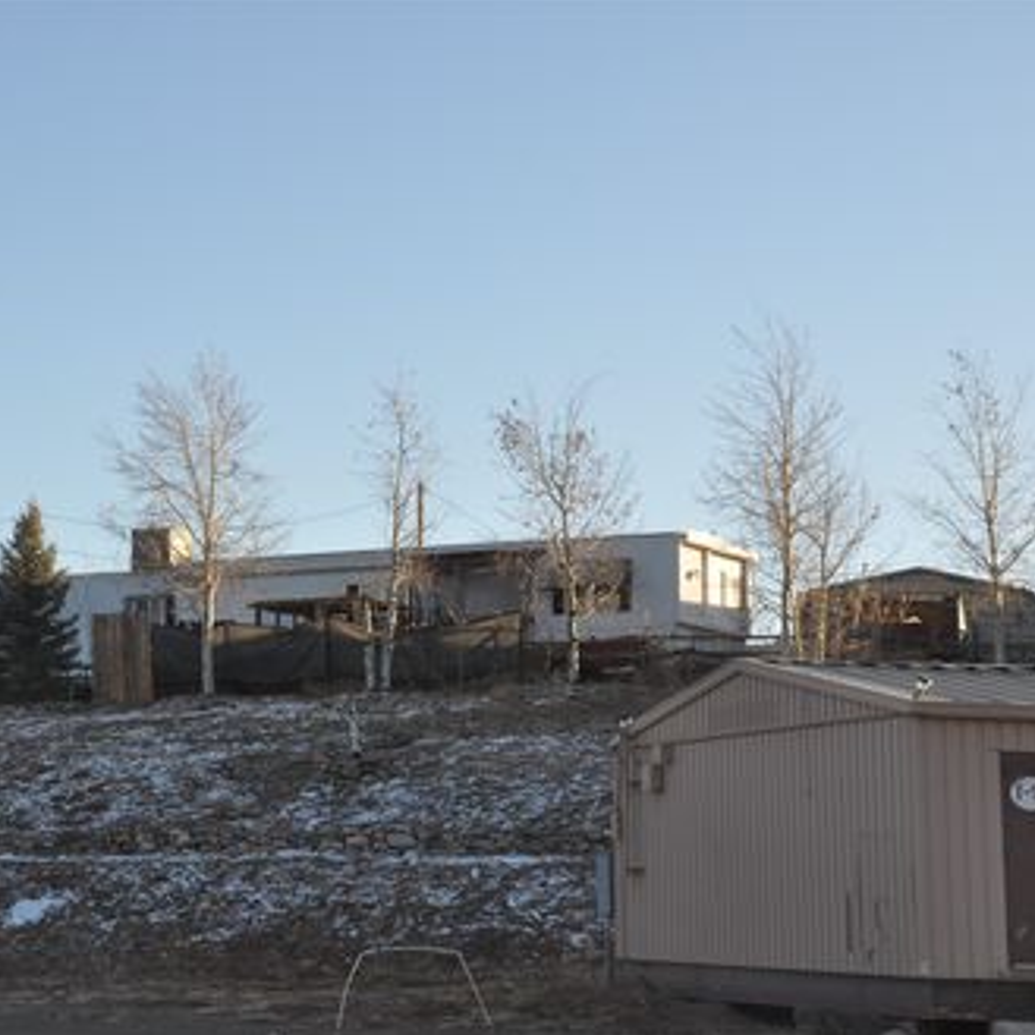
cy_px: 519
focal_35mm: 93
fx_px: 3146
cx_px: 374
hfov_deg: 18.6
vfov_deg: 18.7
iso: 200
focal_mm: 48
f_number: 9
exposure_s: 1/125
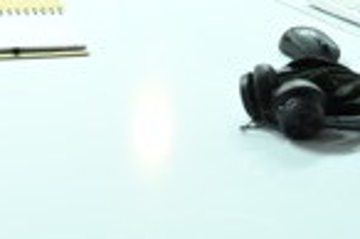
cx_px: 165
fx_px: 1149
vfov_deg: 11.3
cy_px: -140
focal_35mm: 115
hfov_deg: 17.8
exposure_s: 1/125
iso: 2500
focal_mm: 35
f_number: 2.8
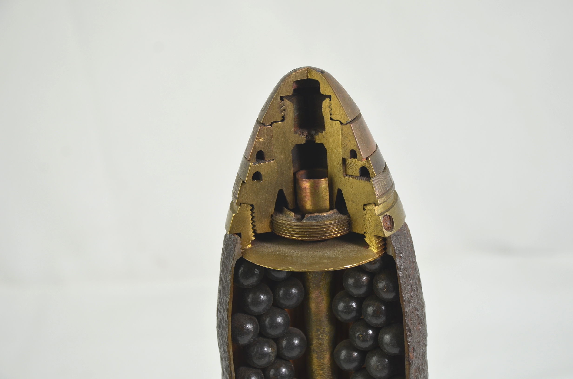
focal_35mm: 75
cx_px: 286
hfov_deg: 27.0
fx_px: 1191
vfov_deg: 18.1
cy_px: 190
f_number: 5.6
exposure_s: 1/125
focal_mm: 50
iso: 220
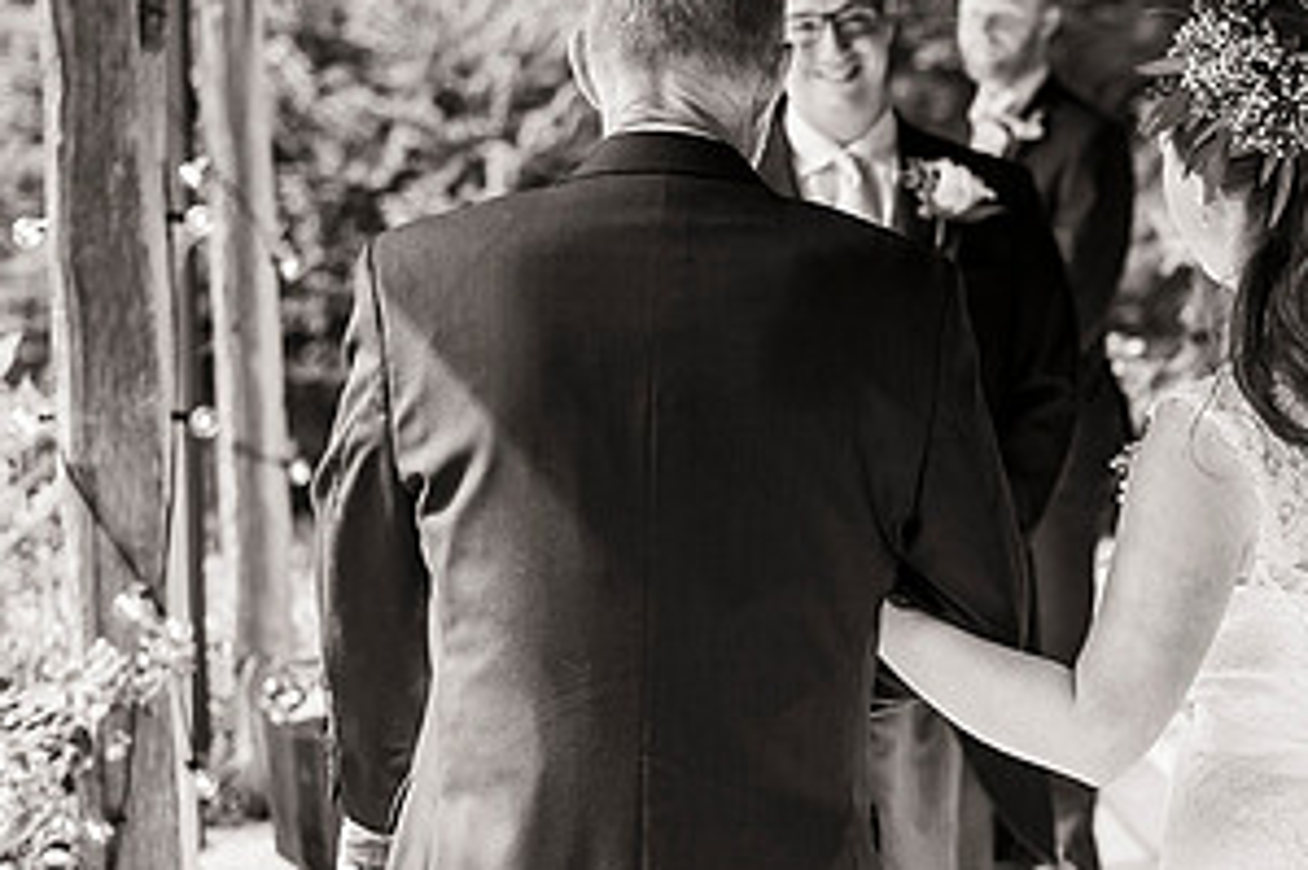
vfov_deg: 14.1
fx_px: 3522
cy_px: 442
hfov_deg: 20.5
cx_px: 1229
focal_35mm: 97
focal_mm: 50
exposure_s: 1/640
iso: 320
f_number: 2.8
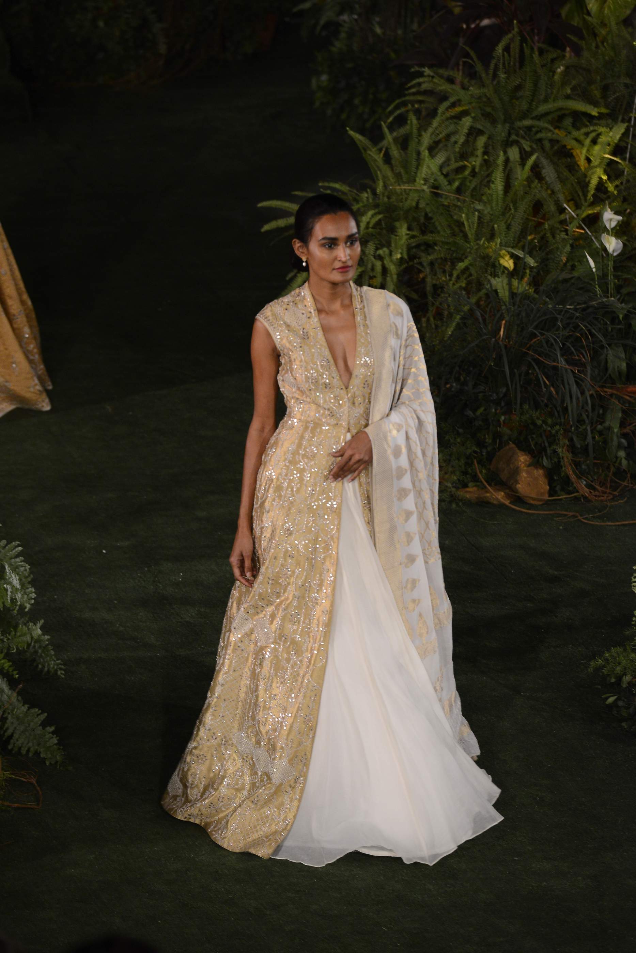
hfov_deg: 6.9
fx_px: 5299
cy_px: 476
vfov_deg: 10.3
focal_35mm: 200
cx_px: 318
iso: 2000
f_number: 5
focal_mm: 200
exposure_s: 1/200
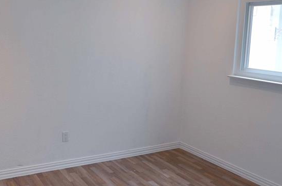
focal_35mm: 39
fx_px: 305
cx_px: 95
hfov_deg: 48.8
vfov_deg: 33.9
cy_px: 74
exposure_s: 1/100
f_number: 5
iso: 400
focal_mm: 14
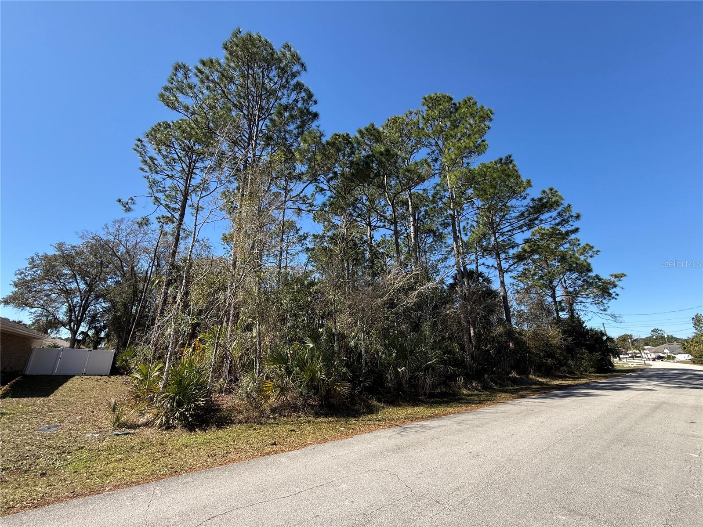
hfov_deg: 102.1
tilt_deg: +18.7
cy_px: 264
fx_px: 284
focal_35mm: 14
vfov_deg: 85.7
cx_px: 352
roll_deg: +0.1
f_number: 2.2
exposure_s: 1/664
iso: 50
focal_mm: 2.22
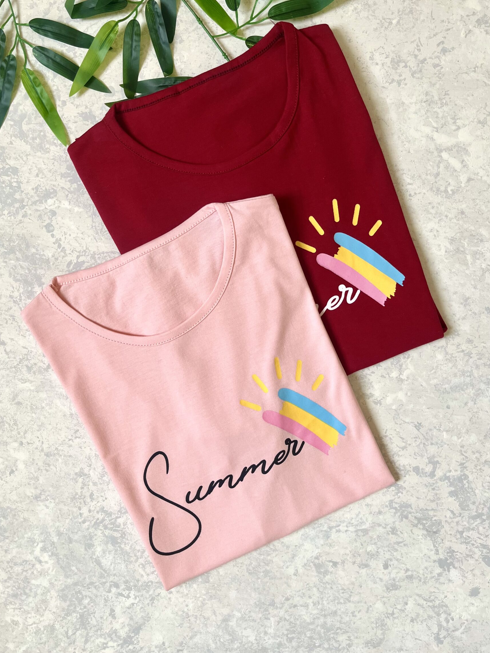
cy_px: 291
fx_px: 547
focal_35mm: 29
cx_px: 238
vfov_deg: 61.5
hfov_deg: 48.2
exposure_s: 1/122
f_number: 1.6
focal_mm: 5.1
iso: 100
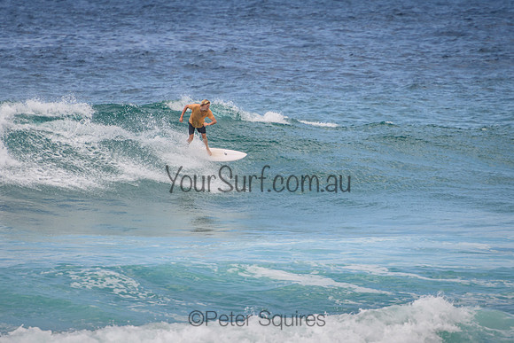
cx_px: 290
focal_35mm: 549
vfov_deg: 2.5
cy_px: 125
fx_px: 7845
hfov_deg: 3.8
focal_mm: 400
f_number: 5.6
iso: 320
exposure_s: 1/2000
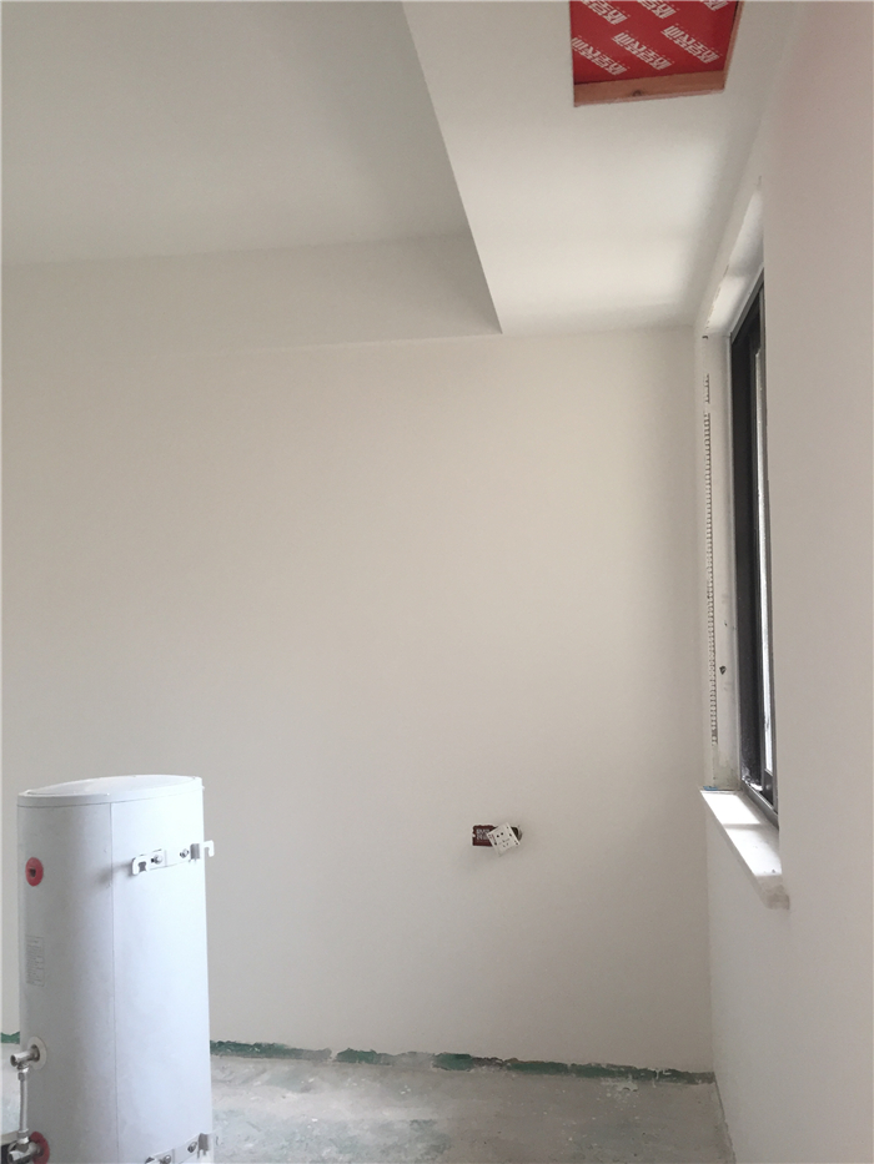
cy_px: 582
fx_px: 976
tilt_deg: +2.9
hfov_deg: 48.2
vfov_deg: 61.7
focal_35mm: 29
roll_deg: +1.2
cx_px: 437
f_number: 2.2
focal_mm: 4.15
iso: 50
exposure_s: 1/33
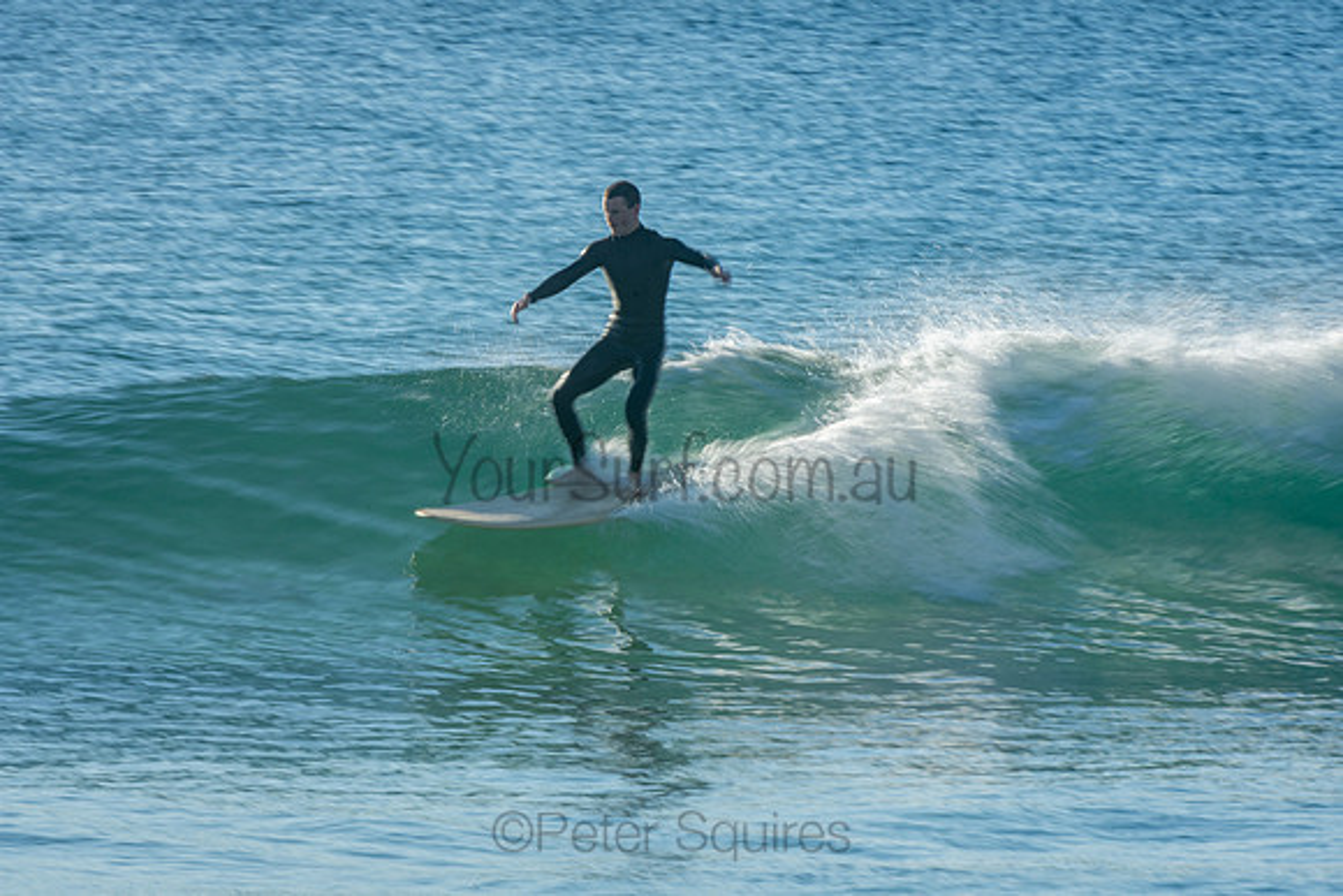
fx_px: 22388
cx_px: 672
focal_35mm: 600
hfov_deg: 3.4
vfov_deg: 2.3
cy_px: 448
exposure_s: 1/30
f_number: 22
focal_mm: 400
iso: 100
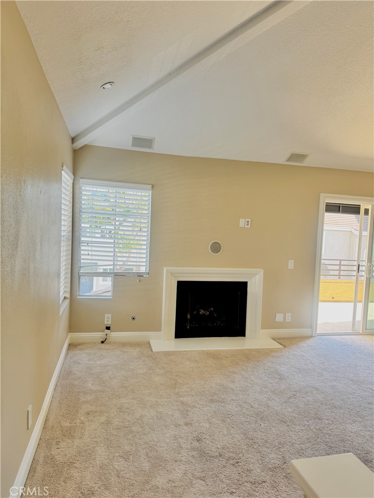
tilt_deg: -4.2
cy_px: 249
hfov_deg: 56.8
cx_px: 187
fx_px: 346
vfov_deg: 71.6
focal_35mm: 24
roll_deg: -2.0
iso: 100
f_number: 1.78
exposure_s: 1/121
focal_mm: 6.76
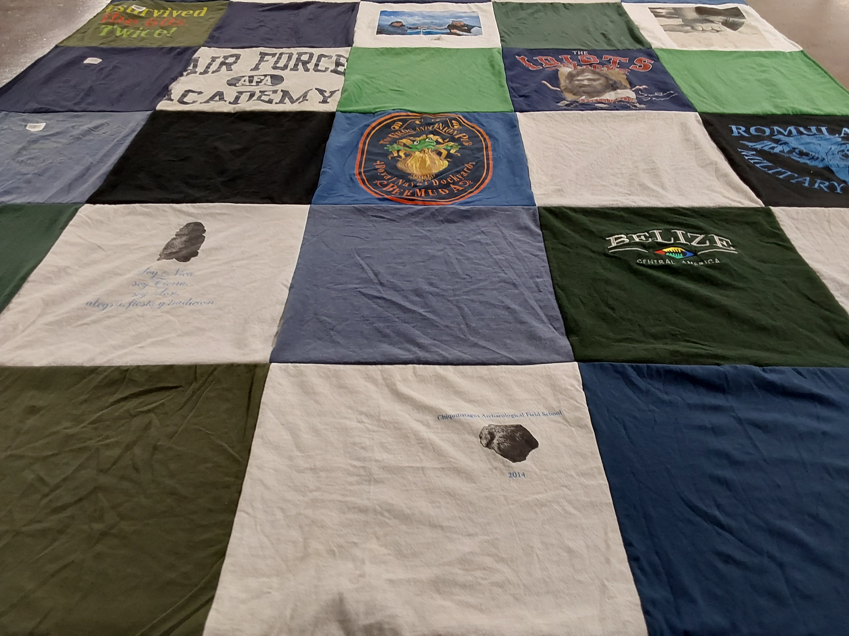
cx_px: 424
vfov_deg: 49.7
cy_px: 318
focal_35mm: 28
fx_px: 687
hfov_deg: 63.4
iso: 80
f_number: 1.9
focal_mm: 2.91
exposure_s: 1/50
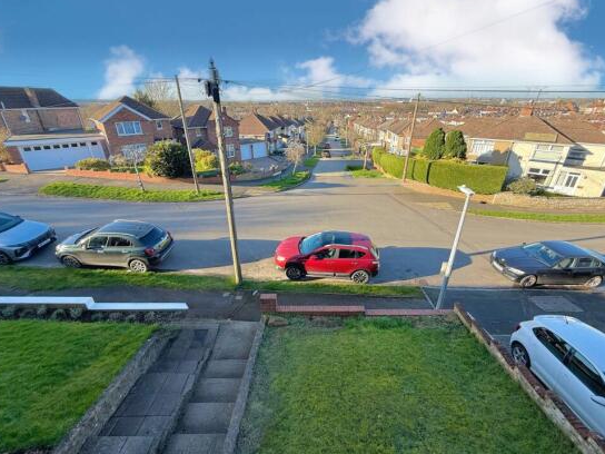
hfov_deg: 98.2
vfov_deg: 81.7
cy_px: 216
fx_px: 262
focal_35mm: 15
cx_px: 309
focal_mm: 2.22
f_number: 2.2
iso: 50
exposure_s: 1/427
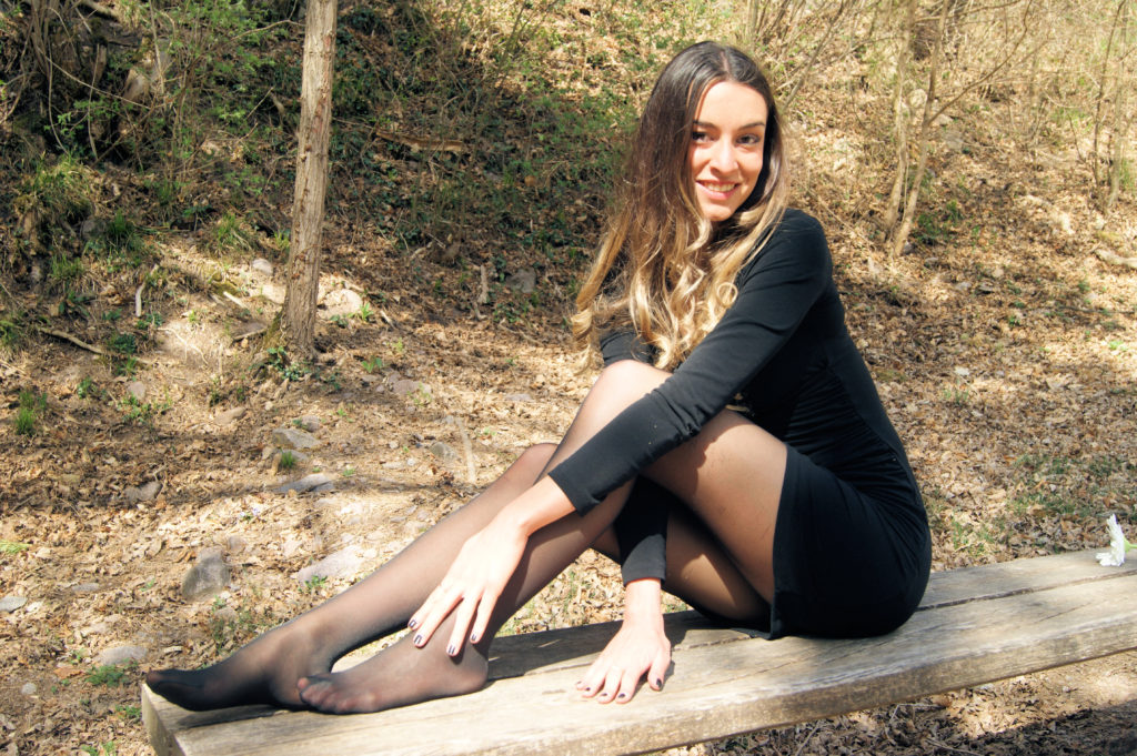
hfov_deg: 46.4
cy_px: 378
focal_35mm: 42
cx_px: 568
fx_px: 1325
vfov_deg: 31.8
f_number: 6.3
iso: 100
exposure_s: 1/100
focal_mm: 28
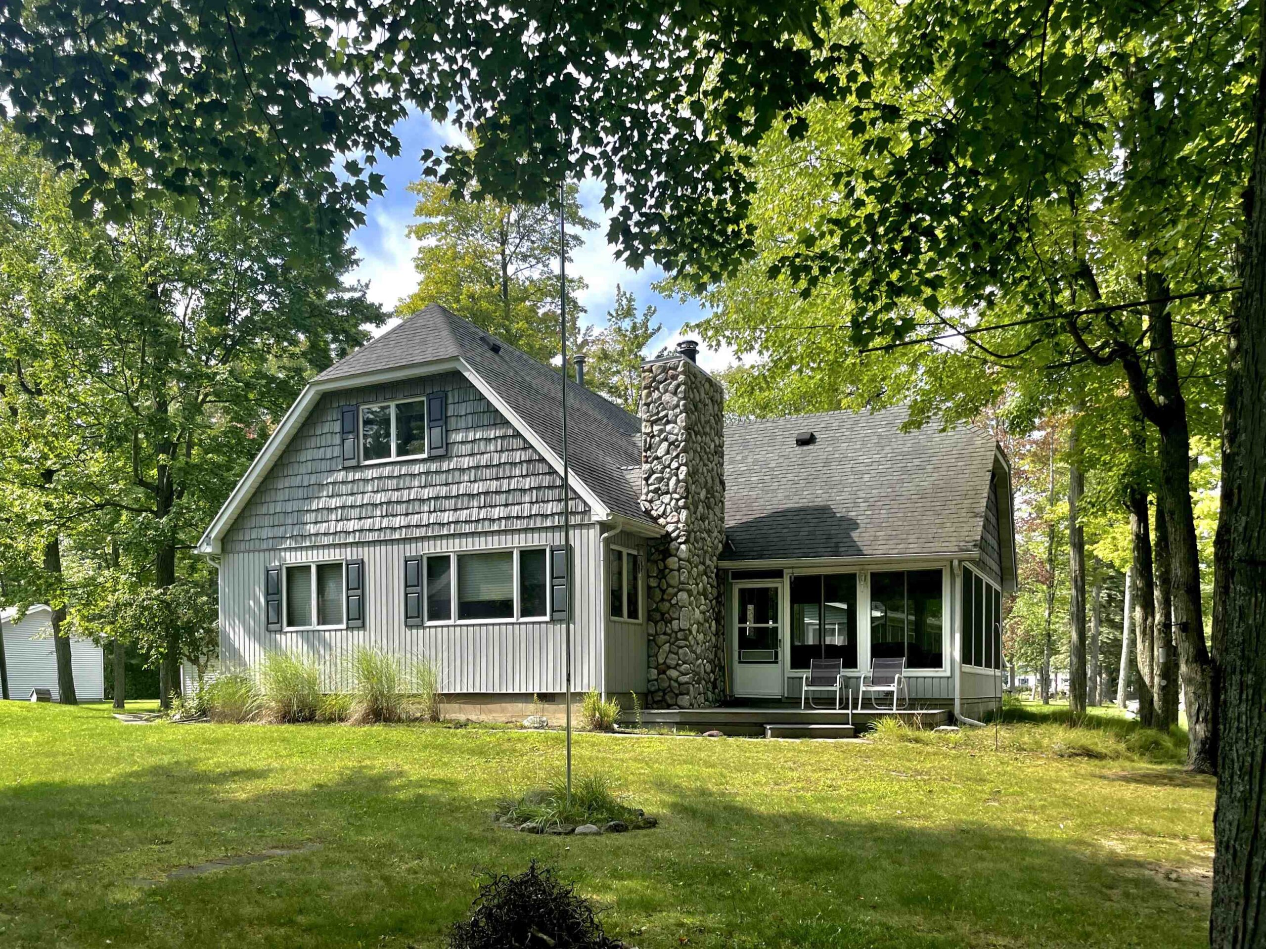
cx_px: 633
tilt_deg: +12.2
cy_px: 474
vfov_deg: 53.0
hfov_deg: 67.3
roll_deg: +1.3
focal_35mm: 26
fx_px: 951
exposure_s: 1/1033
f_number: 1.6
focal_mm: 4.2
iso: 32
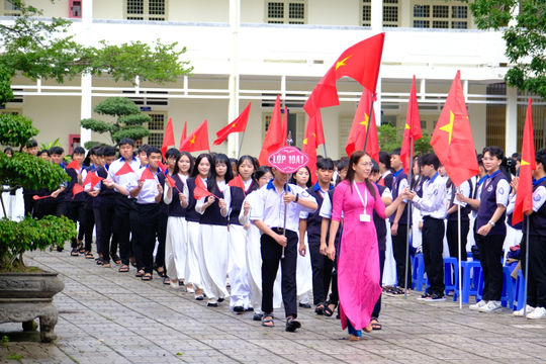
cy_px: 182
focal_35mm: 120
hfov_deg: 17.1
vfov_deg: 11.4
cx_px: 273
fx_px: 1820
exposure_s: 1/400
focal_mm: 80
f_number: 4
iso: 1000
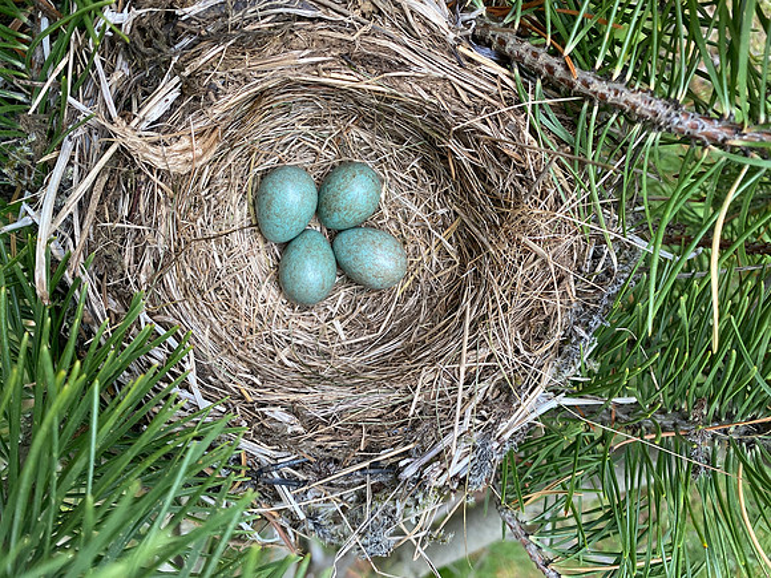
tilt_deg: -80.7
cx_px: 386
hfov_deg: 67.3
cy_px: 289
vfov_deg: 53.1
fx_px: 579
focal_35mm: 26
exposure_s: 1/121
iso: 125
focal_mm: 4.25
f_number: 1.8
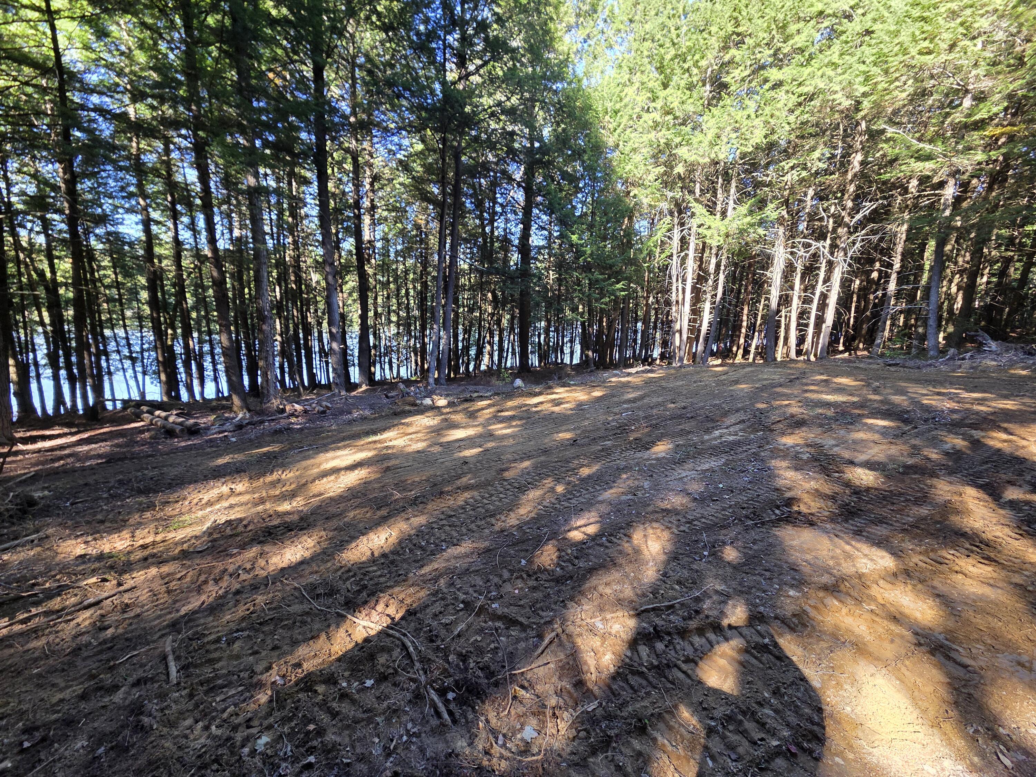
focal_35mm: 13
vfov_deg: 89.9
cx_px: 518
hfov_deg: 106.2
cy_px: 388
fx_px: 389
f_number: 2.2
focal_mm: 2.2
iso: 100
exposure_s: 1/120
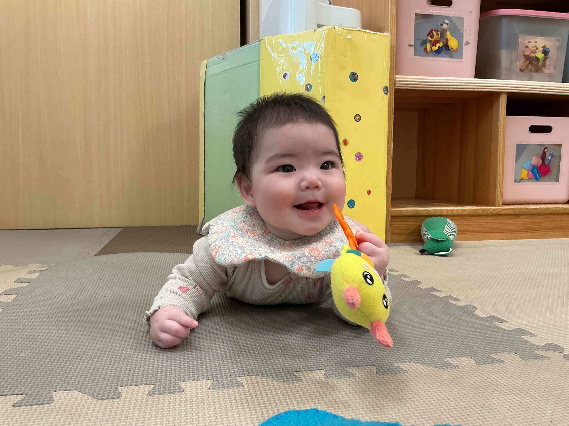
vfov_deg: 48.2
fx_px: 477
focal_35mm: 29
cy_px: 213
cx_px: 284
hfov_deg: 61.7
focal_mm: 3
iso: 40
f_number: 1.8
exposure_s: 1/60
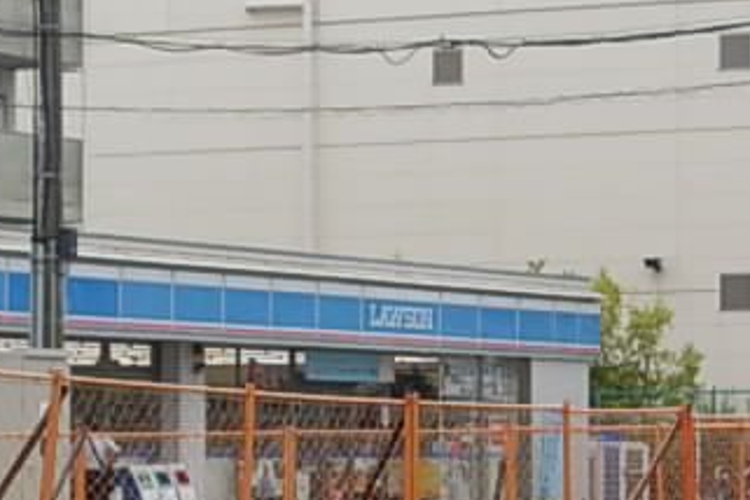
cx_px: 114
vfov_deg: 6.9
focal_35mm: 199
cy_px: 329
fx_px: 4146
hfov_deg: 10.3
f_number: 5.3
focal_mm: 13.6
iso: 80
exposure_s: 1/125
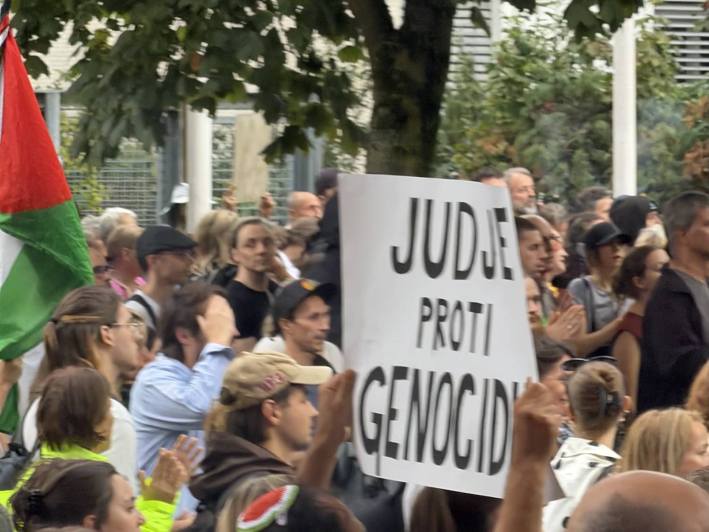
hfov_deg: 9.9
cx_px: 354
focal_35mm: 200
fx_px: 4096
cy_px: 266
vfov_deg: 7.4
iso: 320
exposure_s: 1/121
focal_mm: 16.89
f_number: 2.8
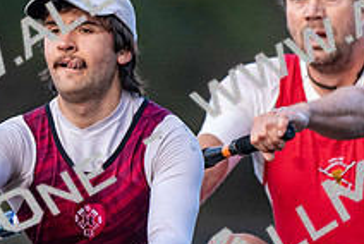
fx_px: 16595
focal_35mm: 1639
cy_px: 147
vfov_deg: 0.8
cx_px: 65
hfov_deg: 1.3
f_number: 4
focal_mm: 600
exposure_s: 1/2500
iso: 2500
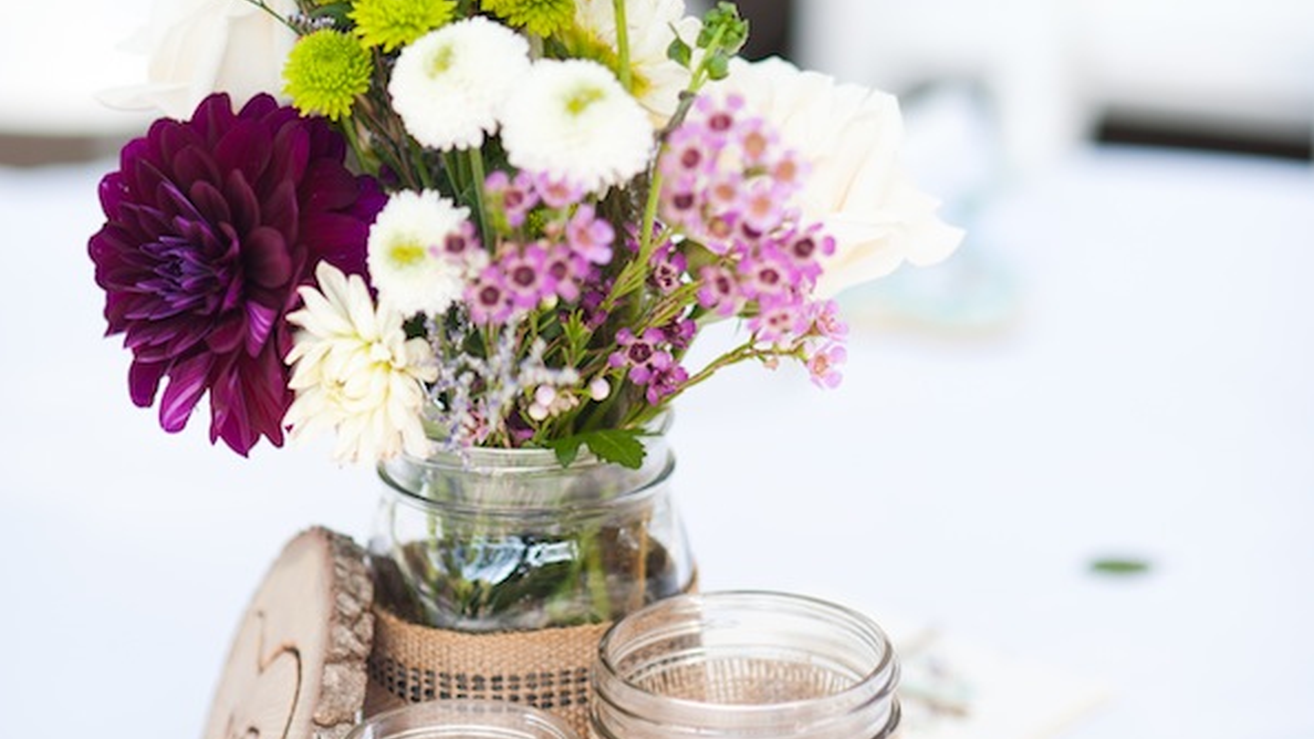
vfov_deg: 9.0
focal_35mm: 135
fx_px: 4703
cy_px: 246
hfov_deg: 15.9
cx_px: 661
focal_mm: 85
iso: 200
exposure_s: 1/320
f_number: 2.8
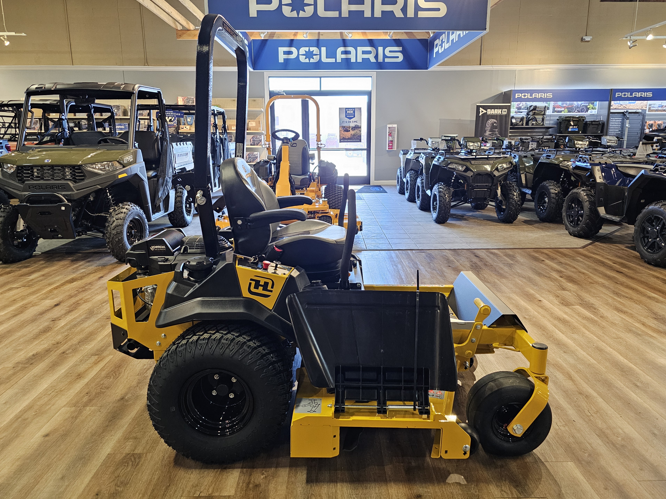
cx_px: 340
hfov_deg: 71.6
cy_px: 240
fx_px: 462
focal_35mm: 24
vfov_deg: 56.8
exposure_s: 1/120
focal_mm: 6.3
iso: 640
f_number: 1.7
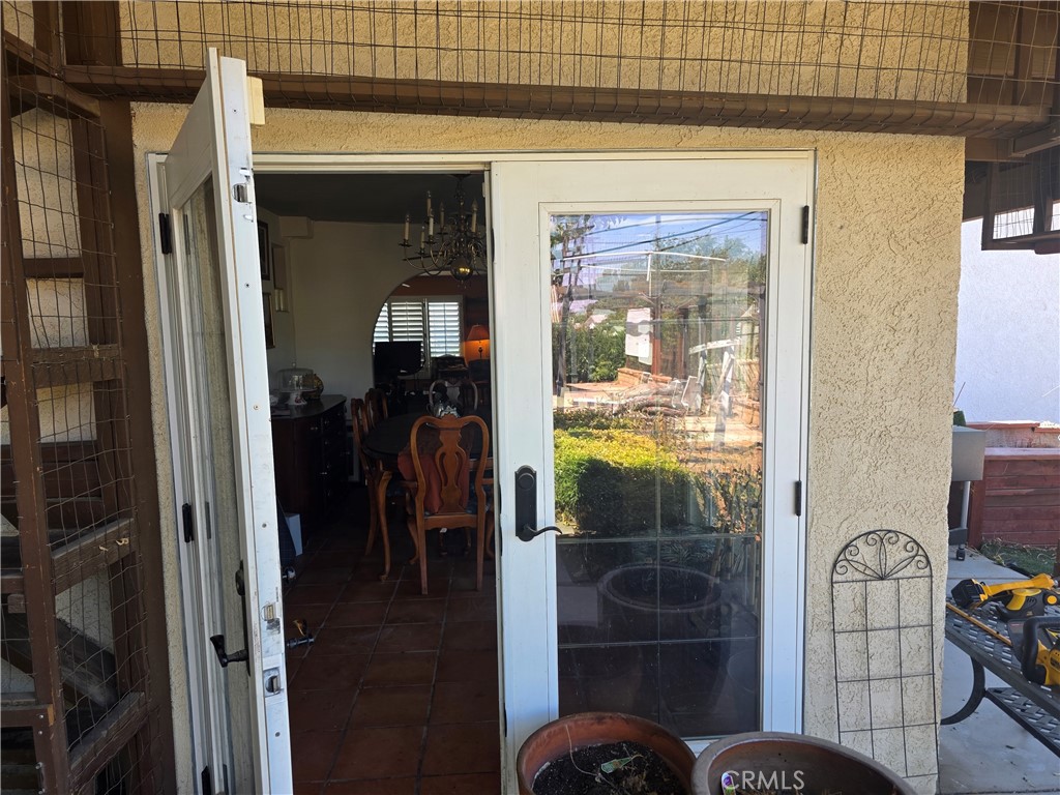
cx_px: 530
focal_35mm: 23
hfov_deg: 73.9
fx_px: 704
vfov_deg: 58.9
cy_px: 398
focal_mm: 6.3
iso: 32
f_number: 1.7
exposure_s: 1/180
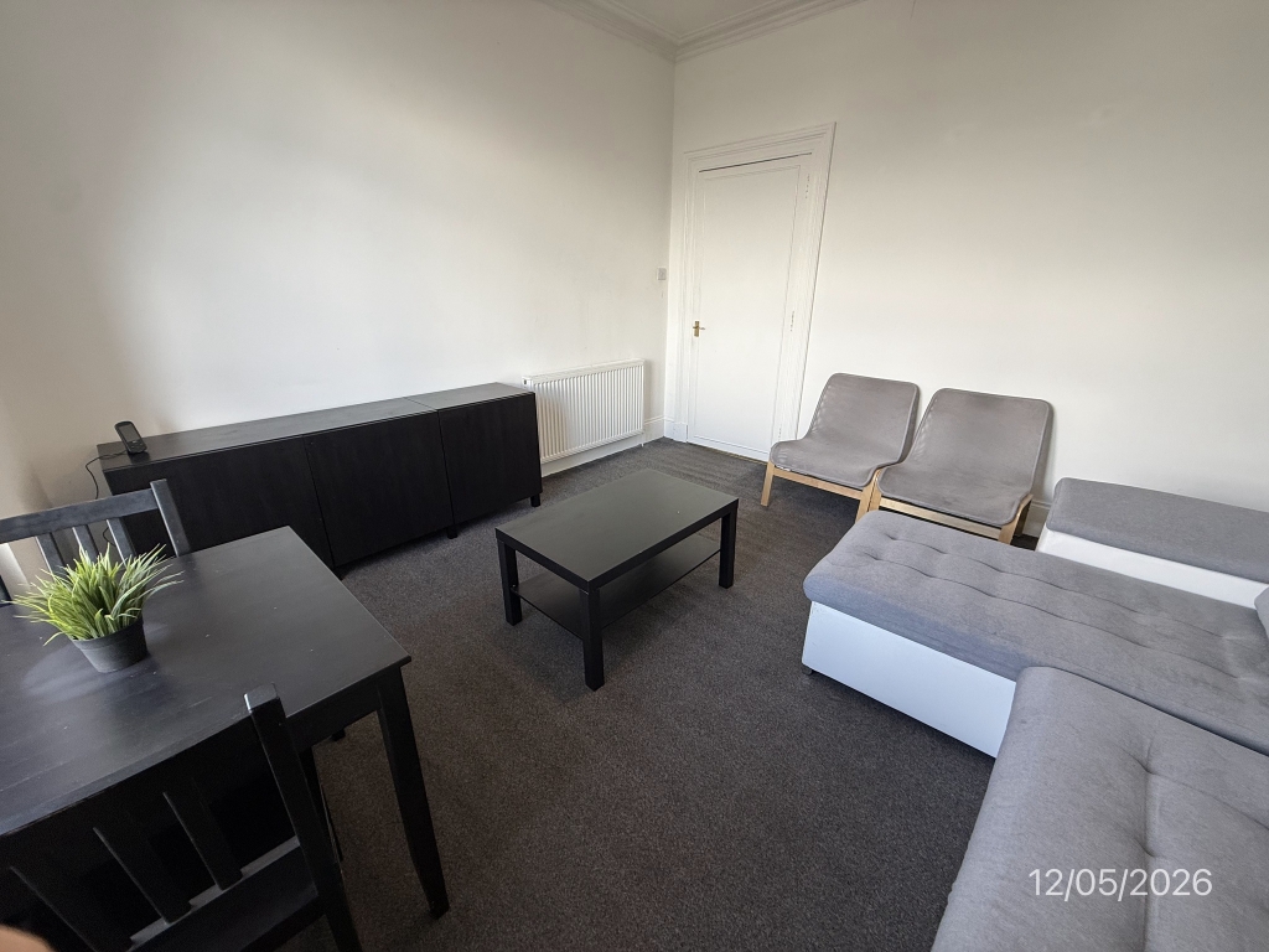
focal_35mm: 14
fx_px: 513
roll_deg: +0.0
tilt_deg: -21.7
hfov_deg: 102.1
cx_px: 634
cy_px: 476
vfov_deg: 85.7
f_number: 2.2
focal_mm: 2.22
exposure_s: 1/99
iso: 125
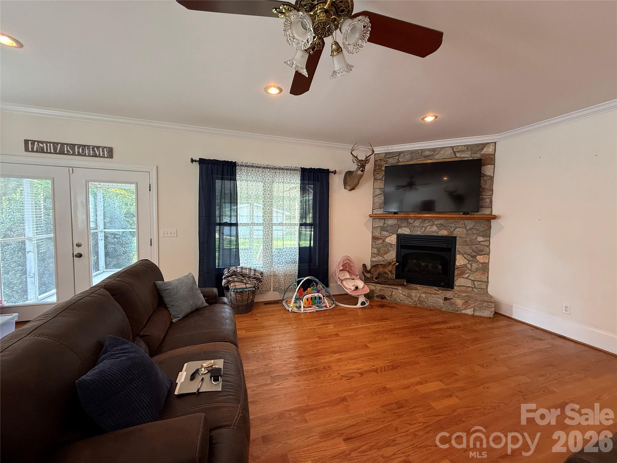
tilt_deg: -2.1
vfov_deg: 85.7
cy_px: 232
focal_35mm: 14
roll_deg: -0.8
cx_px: 308
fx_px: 250
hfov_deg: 102.1
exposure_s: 1/60
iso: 200
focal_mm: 2.22
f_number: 2.2
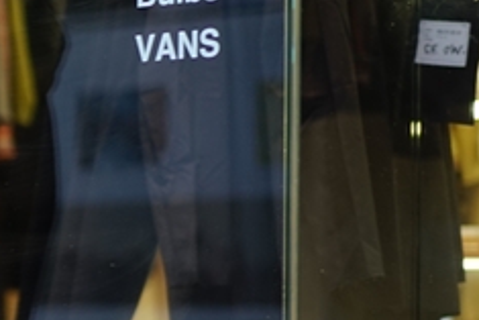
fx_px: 2490
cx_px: -308
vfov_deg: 7.3
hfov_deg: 10.5
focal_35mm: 187
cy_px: 242
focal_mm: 55
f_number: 1.8
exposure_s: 1/60
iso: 250
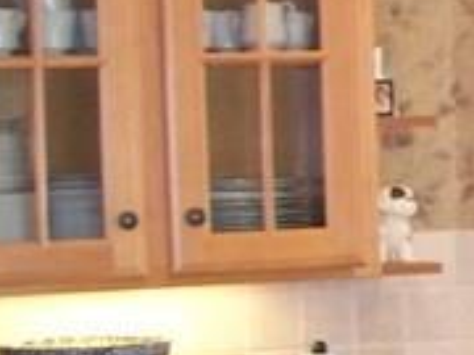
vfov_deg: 7.2
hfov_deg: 8.7
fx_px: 2807
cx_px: 1151
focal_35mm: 205
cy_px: 321
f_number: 2.8
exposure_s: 1/60
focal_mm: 7.54
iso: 250
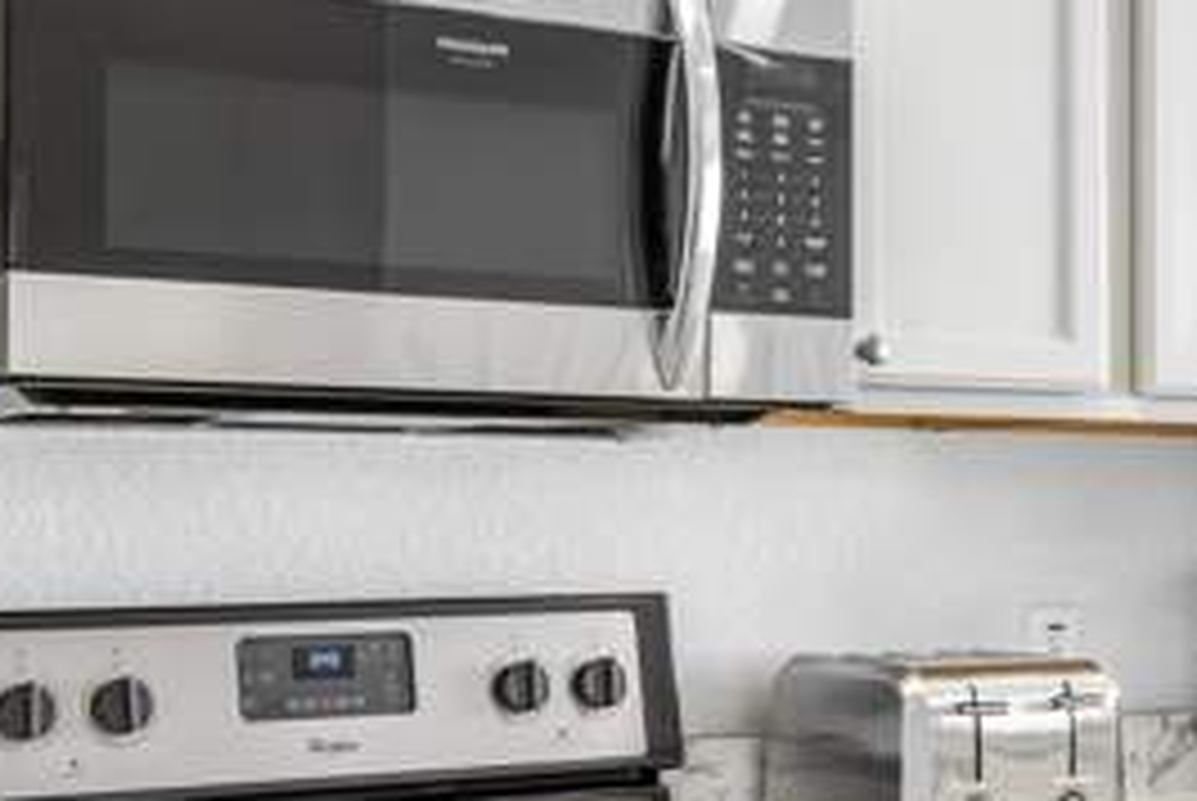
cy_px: 497
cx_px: 508
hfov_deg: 31.8
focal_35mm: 63
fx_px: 2097
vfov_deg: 21.6
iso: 100
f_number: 8
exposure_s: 5
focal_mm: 35
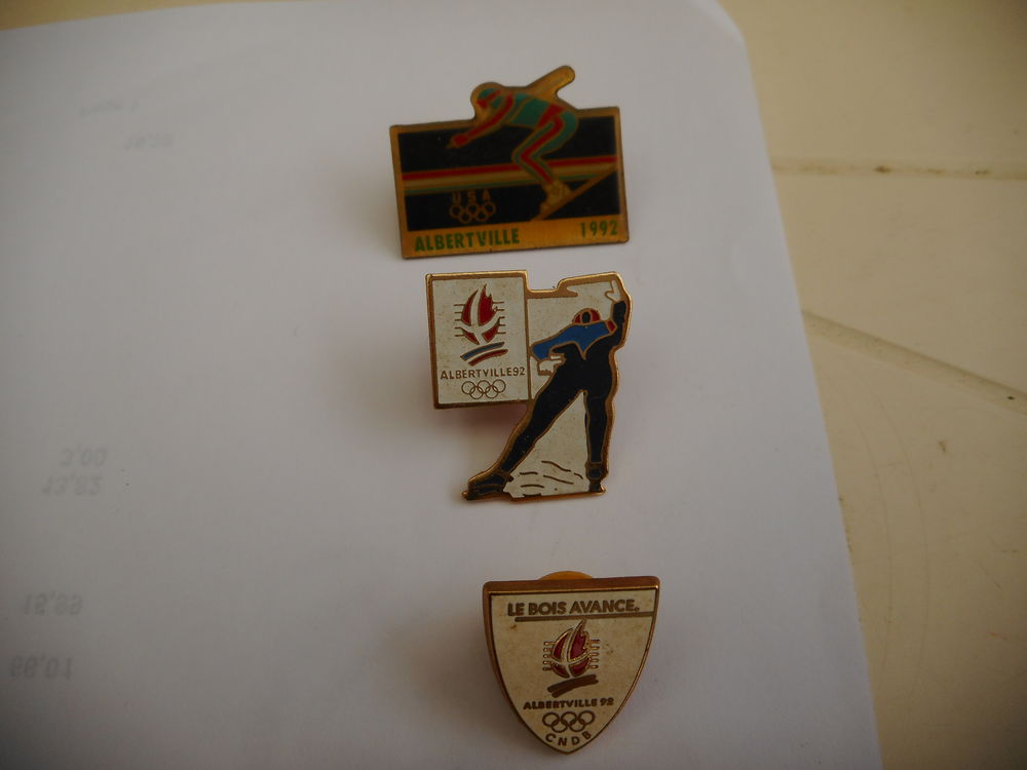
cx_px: 514
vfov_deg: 41.8
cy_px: 385
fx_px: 1009
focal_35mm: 34
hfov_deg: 54.0
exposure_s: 1/160
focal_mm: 6
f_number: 4.2
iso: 80
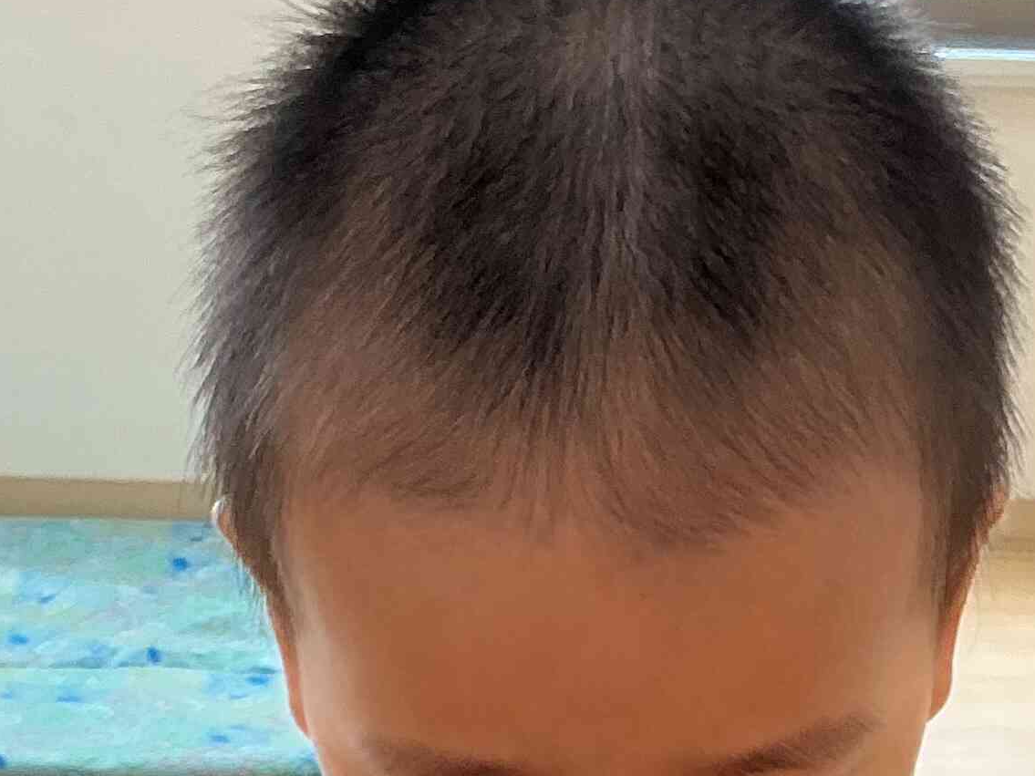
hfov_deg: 19.1
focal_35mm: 103
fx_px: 3079
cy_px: 1265
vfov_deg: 13.3
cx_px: 595
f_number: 1.8
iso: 32
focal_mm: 3
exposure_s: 1/100
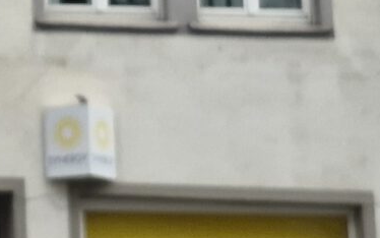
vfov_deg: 7.8
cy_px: 6
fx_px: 1730
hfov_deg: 11.8
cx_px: -255
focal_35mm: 167
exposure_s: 1/5920
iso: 80
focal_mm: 5.4
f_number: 1.8
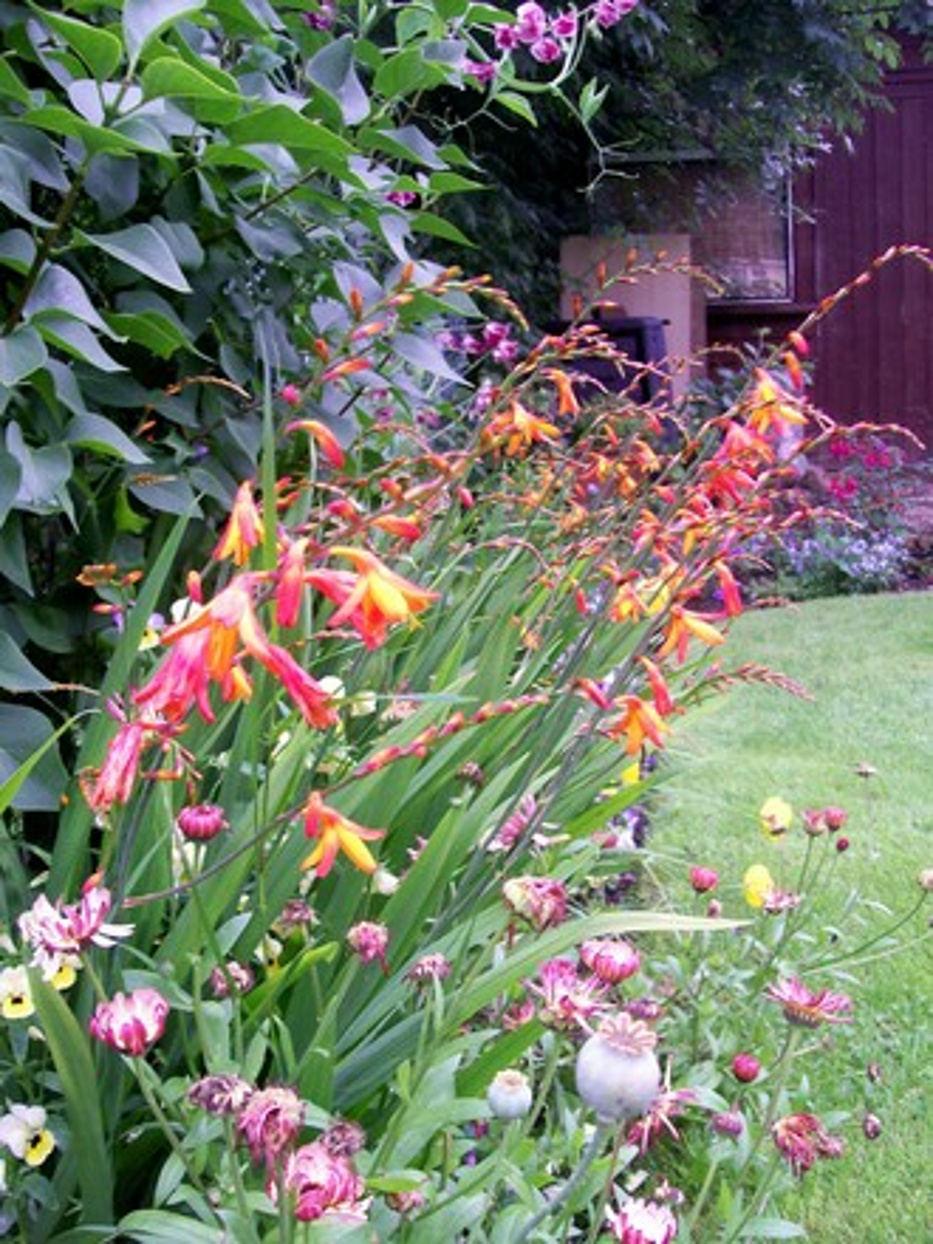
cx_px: 466
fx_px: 1294
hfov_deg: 39.7
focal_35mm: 36
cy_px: 622
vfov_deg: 51.4
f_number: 2.7
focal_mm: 6
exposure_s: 1/81.3
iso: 80
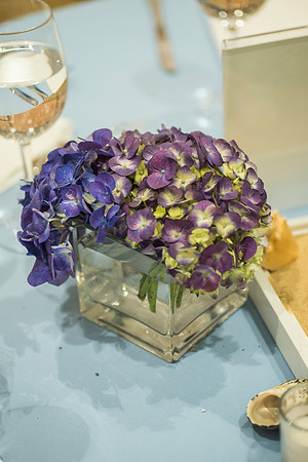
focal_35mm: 90
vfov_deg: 22.6
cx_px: 154
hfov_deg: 15.2
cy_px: 231
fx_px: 1155
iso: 1600
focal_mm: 90
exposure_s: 1/160
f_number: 3.5
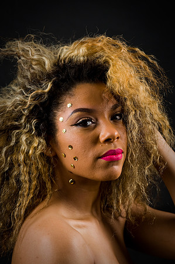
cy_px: 132
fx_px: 1462
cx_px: 88
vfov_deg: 10.3
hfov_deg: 6.9
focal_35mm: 200
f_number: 5.6
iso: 200
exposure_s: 1/125
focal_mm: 200
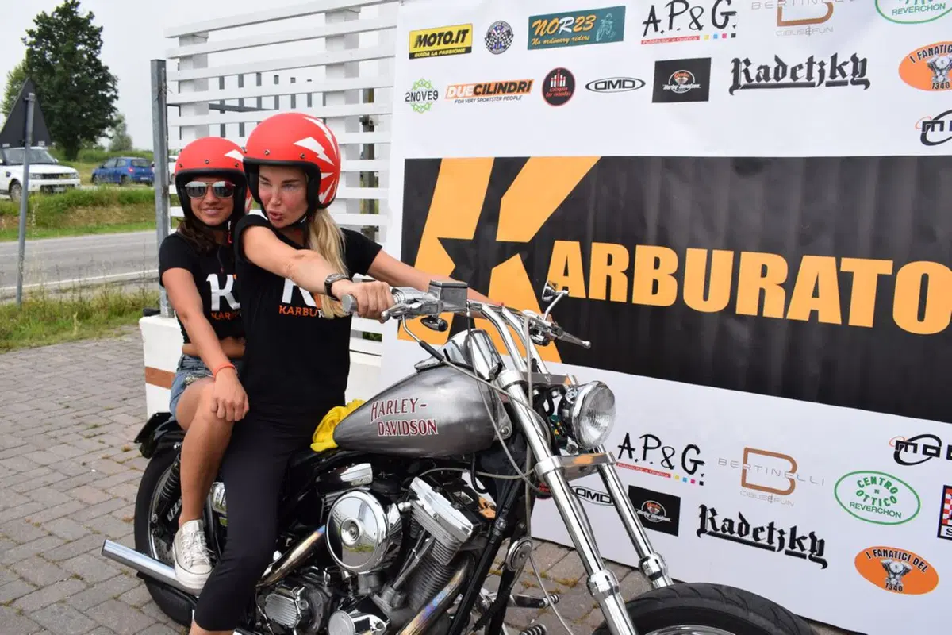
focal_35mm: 30
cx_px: 476
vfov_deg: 43.6
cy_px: 318
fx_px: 793
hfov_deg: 61.9
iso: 200
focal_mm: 20
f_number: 10
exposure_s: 1/400
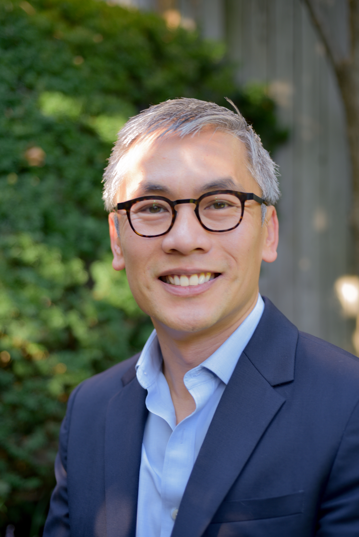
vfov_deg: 33.4
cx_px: 180
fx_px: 897
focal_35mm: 60
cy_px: 268
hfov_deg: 22.6
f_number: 3.2
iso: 125
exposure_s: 1/60
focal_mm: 60
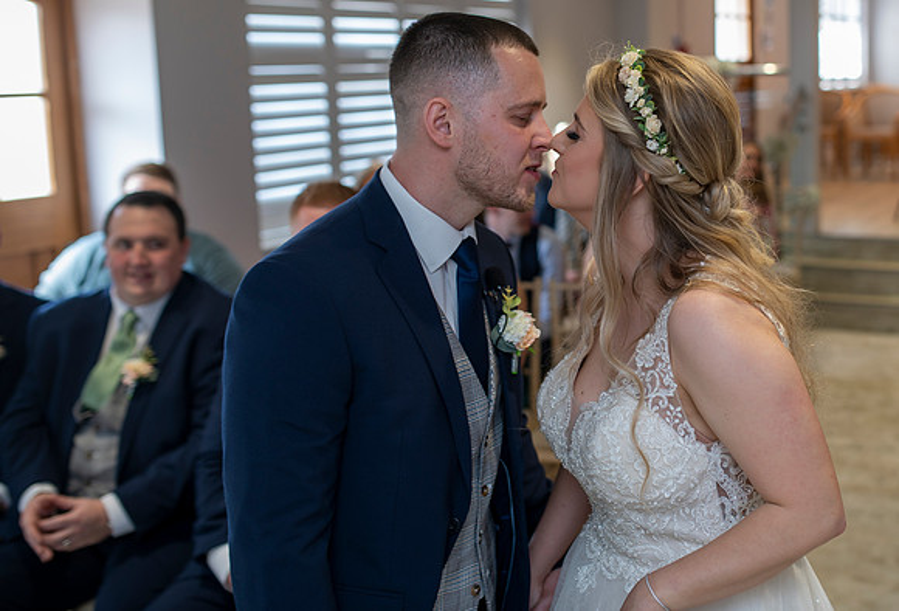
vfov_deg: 28.7
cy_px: 205
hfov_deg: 40.9
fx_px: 1185
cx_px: 610
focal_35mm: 47
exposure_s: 1/100
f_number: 2.5
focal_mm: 35
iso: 200
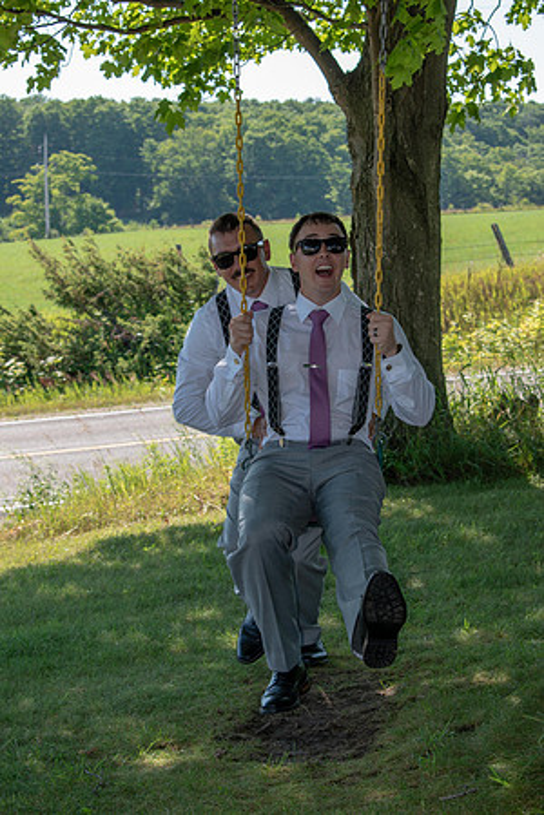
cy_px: 408
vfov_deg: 24.6
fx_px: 1870
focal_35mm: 82
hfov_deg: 16.6
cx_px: 272
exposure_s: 1/160
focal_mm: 55
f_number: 6.3
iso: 100
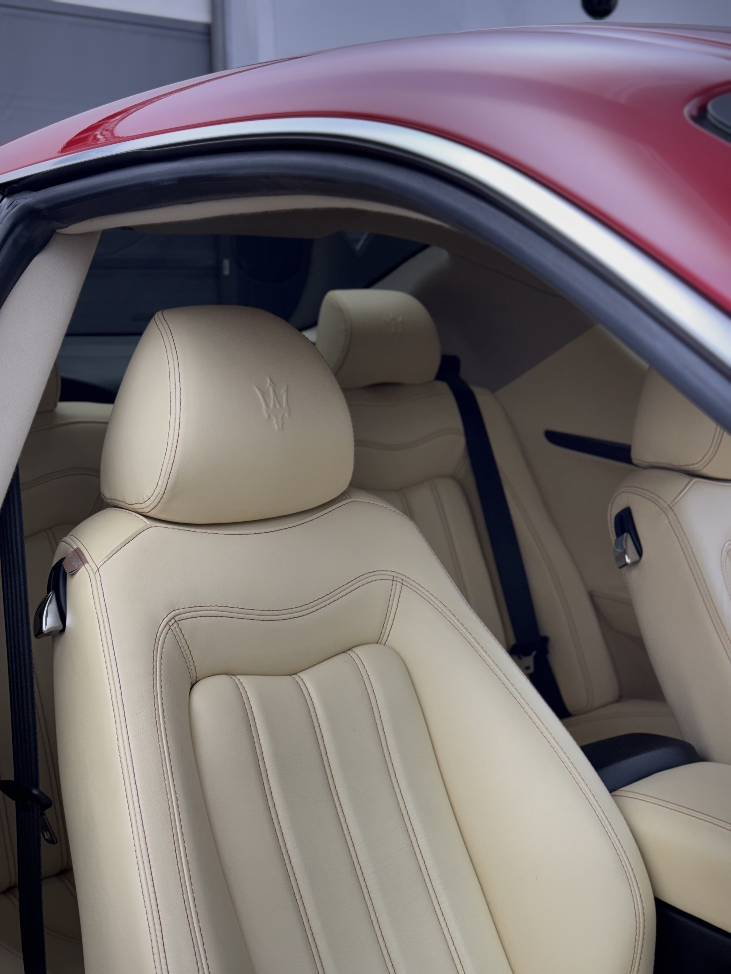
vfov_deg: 39.7
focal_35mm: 48
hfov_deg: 30.3
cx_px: 366
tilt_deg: -8.6
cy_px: 487
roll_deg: +1.3
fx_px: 1352
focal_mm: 6.76
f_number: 1.78
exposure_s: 1/247
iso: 64
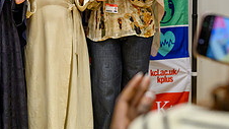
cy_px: -27
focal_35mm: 95
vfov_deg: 12.4
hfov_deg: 22.4
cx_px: 81
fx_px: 577
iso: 4500
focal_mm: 35
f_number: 2.8
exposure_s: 1/500
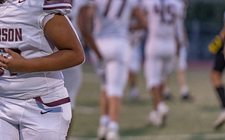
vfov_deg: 3.2
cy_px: 38
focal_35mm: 410
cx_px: 12
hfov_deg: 5.1
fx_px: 2514
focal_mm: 200
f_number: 2.8
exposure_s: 1/1250
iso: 2000
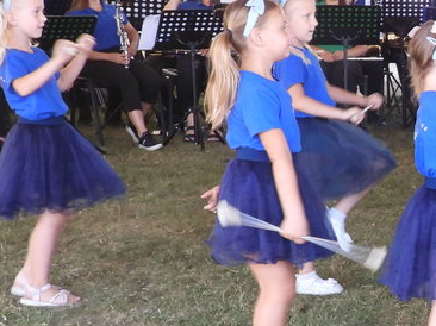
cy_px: 252
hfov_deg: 17.0
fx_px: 1322
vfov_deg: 14.0
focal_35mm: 105
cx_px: 642
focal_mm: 5.8
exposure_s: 1/30
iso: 250
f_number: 3.2
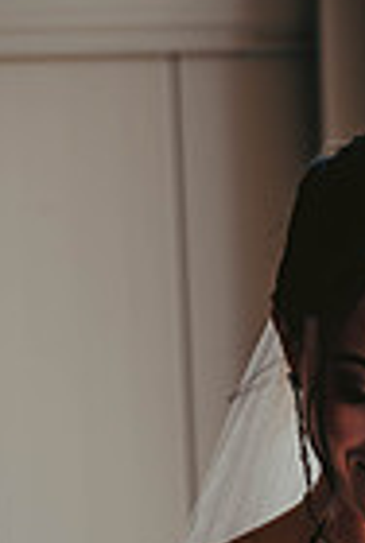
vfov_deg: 5.2
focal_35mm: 391
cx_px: 443
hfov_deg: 3.5
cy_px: 624
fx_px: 5917
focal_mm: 122
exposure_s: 1/500
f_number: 2.8
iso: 320
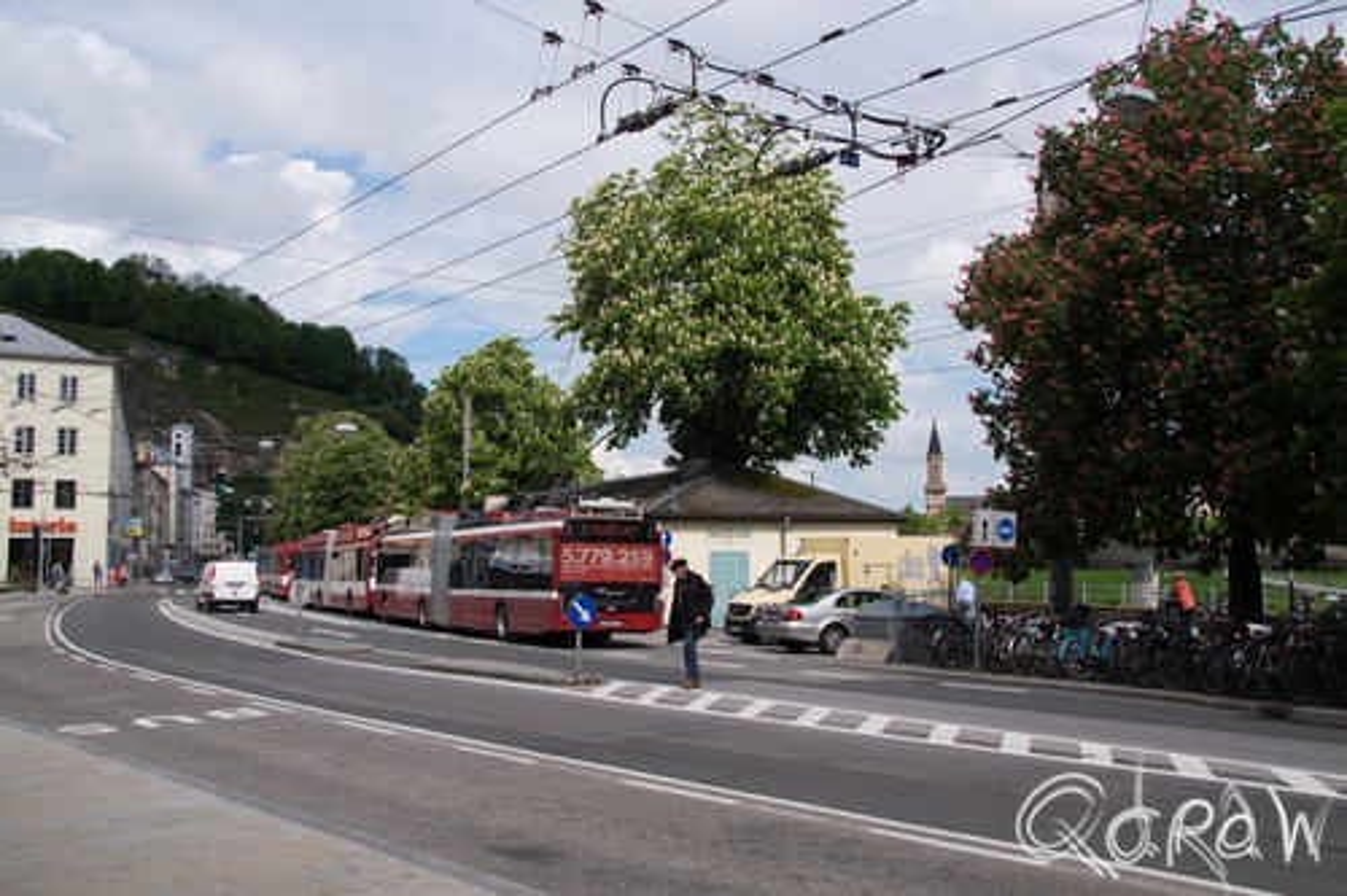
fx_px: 1459
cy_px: 448
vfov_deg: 34.2
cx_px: 674
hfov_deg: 49.6
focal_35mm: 39
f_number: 7.1
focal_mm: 26
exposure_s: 1/500
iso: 100
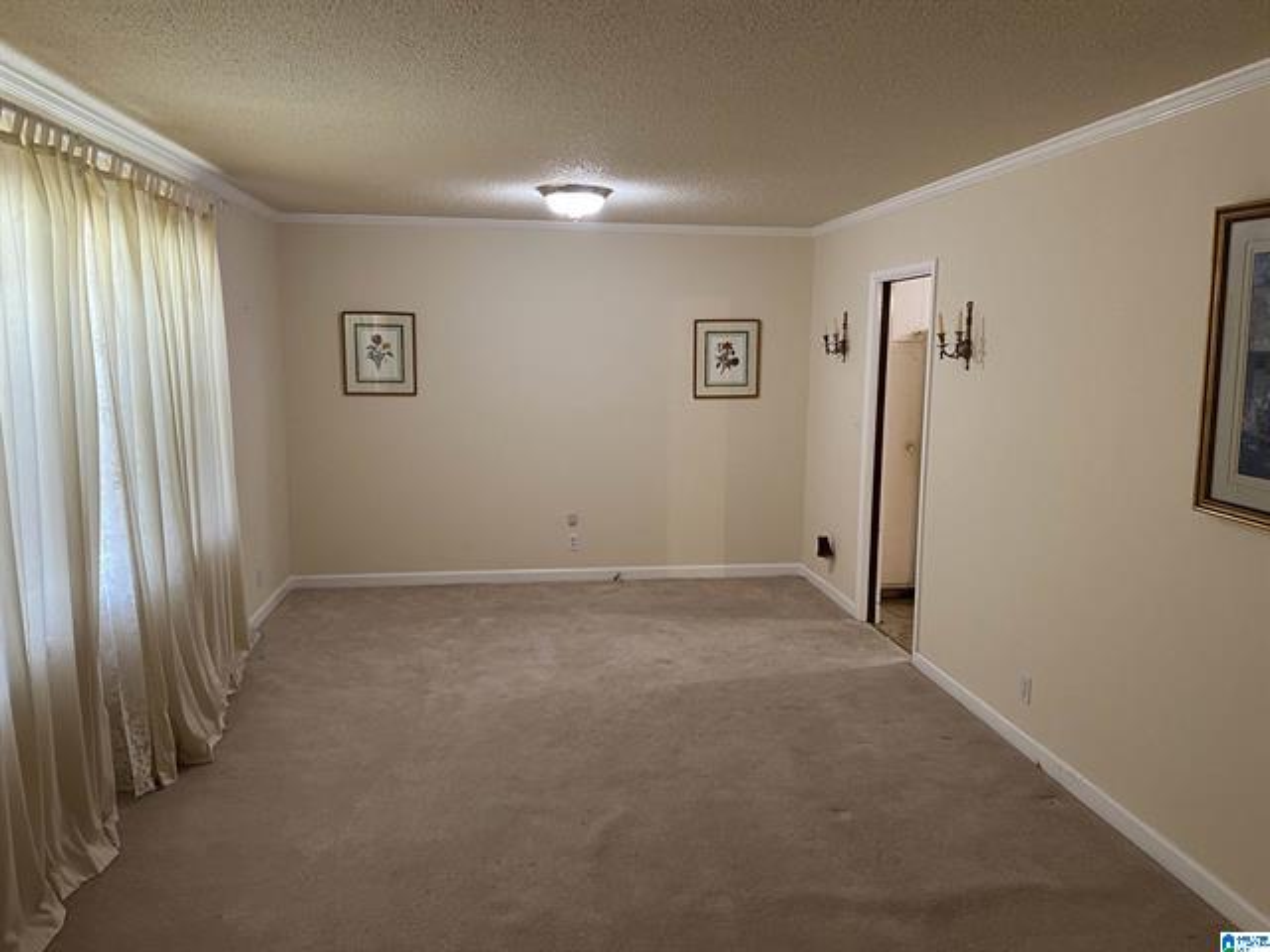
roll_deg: -1.0
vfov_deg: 53.1
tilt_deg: -9.1
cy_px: 476
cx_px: 635
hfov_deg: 67.3
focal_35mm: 26
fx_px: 954
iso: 160
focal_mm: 5.7
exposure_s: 1/60
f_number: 1.5
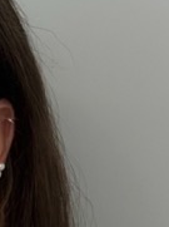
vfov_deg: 6.2
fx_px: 2084
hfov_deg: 4.6
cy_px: 297
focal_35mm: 319
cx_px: -178
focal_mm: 6.86
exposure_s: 1/160
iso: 80
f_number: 1.78
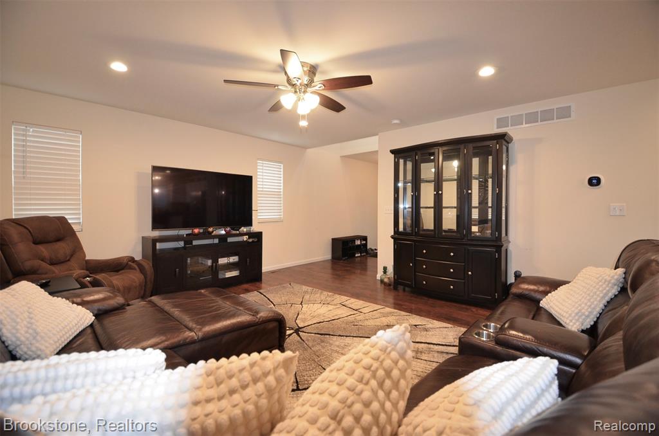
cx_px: 330
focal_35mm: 15
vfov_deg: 77.1
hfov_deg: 100.5
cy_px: 218
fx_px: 274
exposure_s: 1/60
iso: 1250
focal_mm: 10
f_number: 3.5
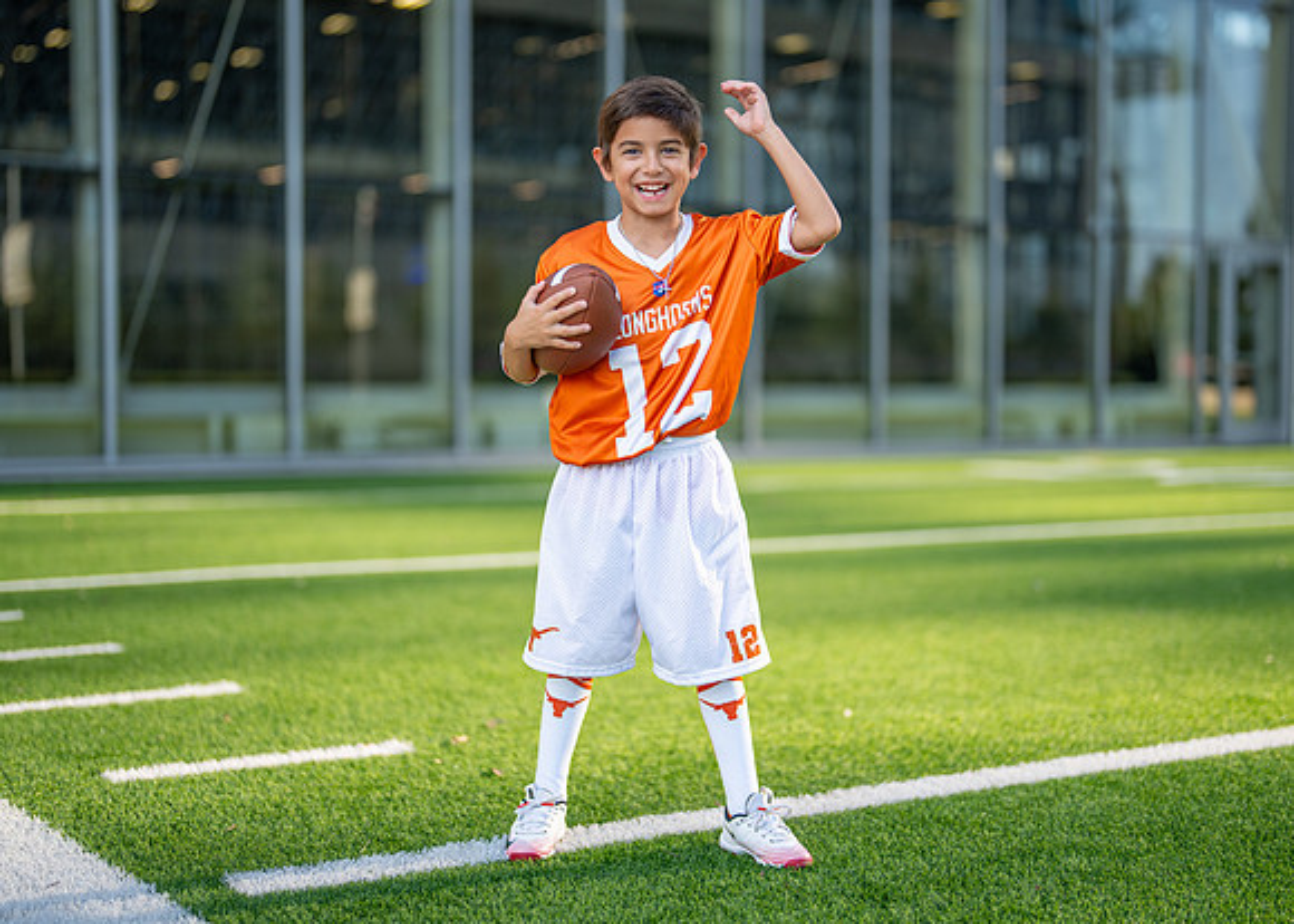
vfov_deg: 25.2
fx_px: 2069
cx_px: 671
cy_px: 469
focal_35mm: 56
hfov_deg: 34.7
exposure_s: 1/2500
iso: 100
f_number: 1.2
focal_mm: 50
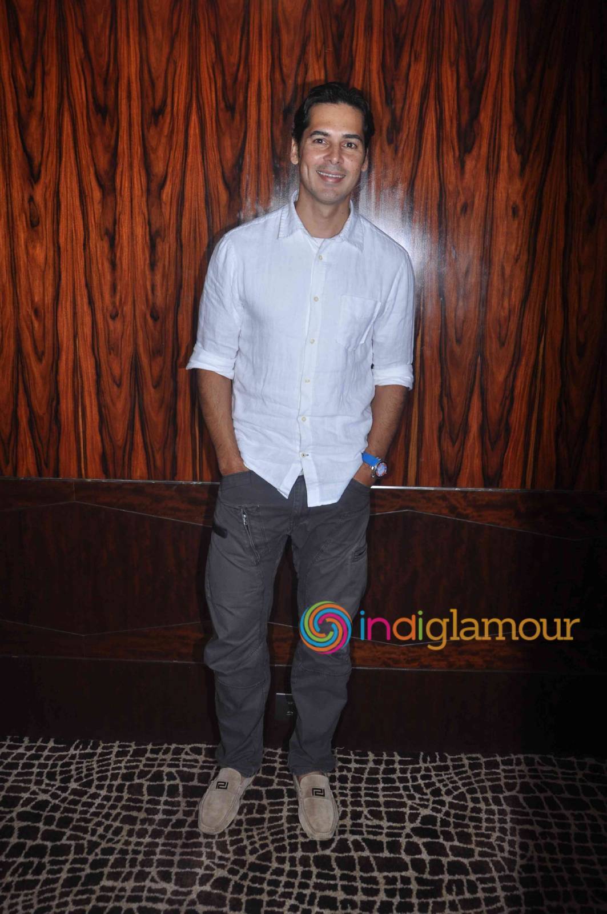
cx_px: 304
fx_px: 837
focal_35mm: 33
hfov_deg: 39.9
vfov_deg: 57.3
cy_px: 457
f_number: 9
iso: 320
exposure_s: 1/250
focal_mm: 22
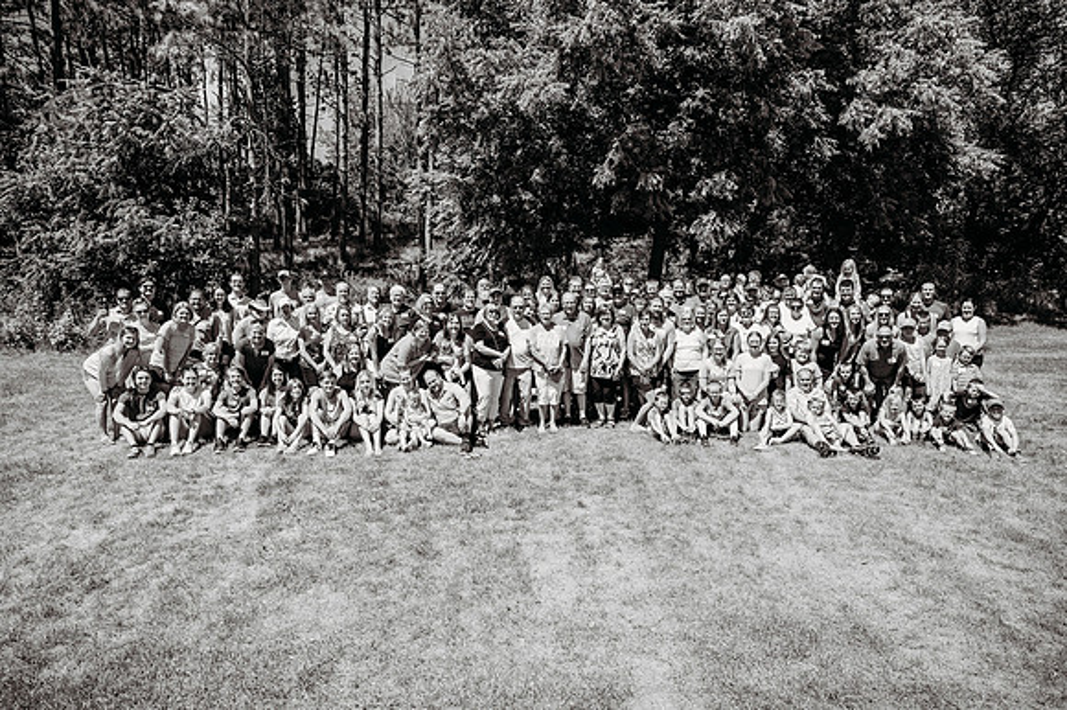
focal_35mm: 24
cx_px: 534
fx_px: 711
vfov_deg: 53.1
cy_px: 355
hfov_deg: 73.8
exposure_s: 1/500
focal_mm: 24
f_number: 5
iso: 160
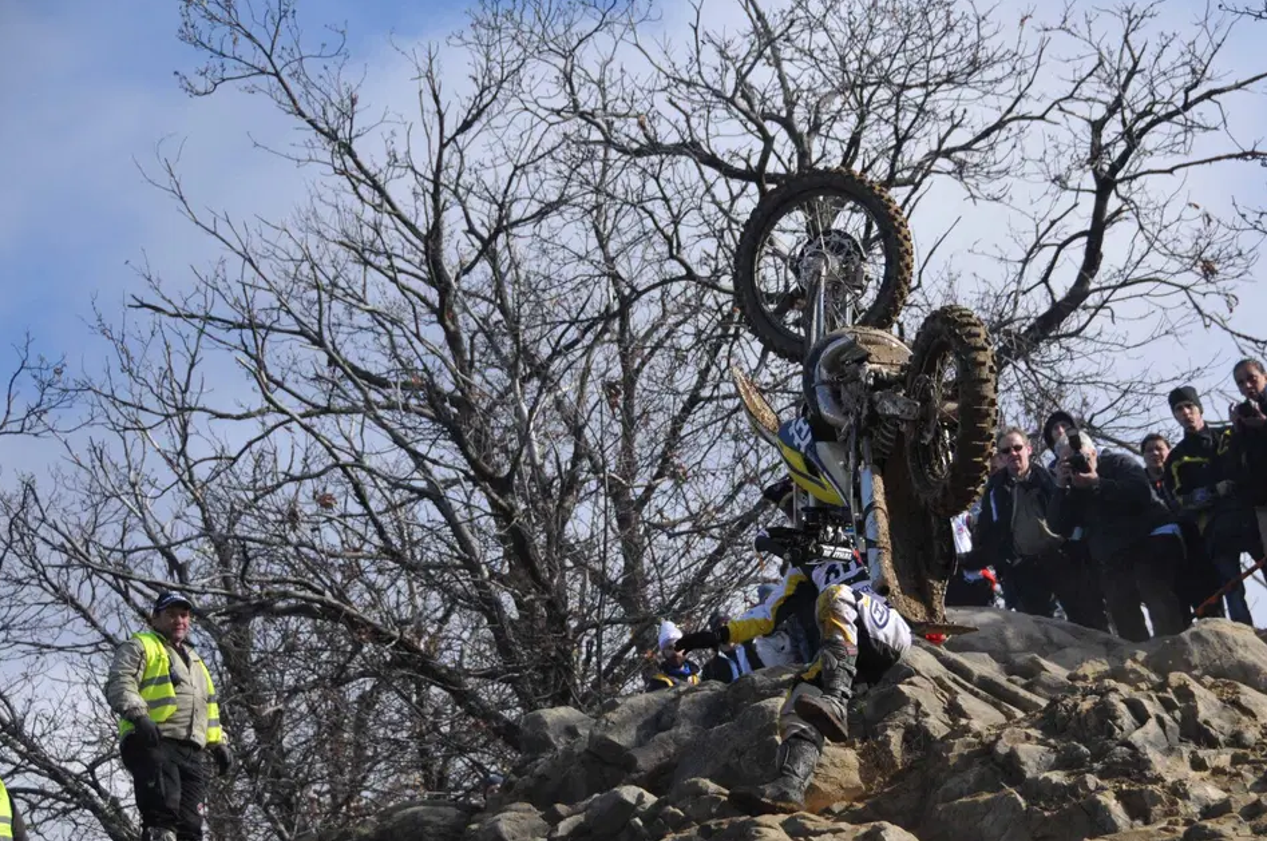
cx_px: 787
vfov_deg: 14.4
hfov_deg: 21.4
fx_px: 3339
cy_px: 509
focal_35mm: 95
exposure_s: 1/6400
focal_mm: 50
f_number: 4.8
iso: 800
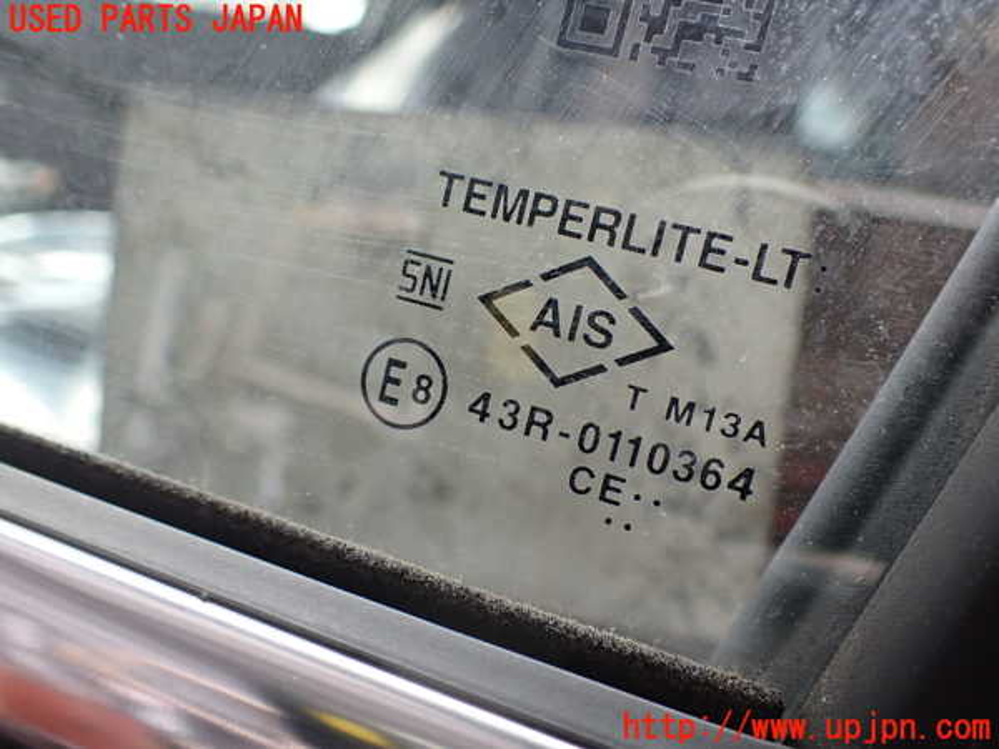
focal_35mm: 30
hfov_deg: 60.0
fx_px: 866
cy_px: 374
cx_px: 500
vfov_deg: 46.8
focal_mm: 5.4
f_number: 2.3
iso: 250
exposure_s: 1/125
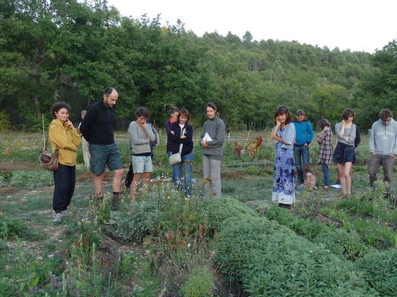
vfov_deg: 35.6
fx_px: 458
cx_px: 241
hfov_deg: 46.5
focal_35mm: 40
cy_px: 198
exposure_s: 1/80
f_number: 3
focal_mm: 4.5
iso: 100
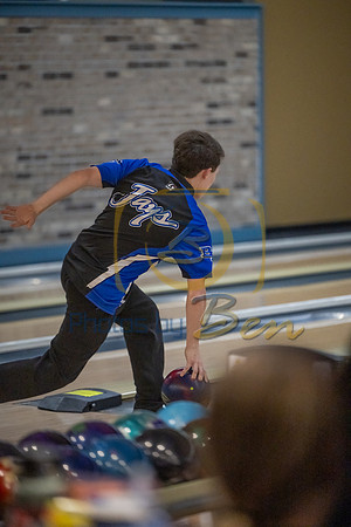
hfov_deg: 7.0
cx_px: 176
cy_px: 264
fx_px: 2852
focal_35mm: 195
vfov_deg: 10.5
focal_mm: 195
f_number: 2.8
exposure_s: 1/1000
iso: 4000
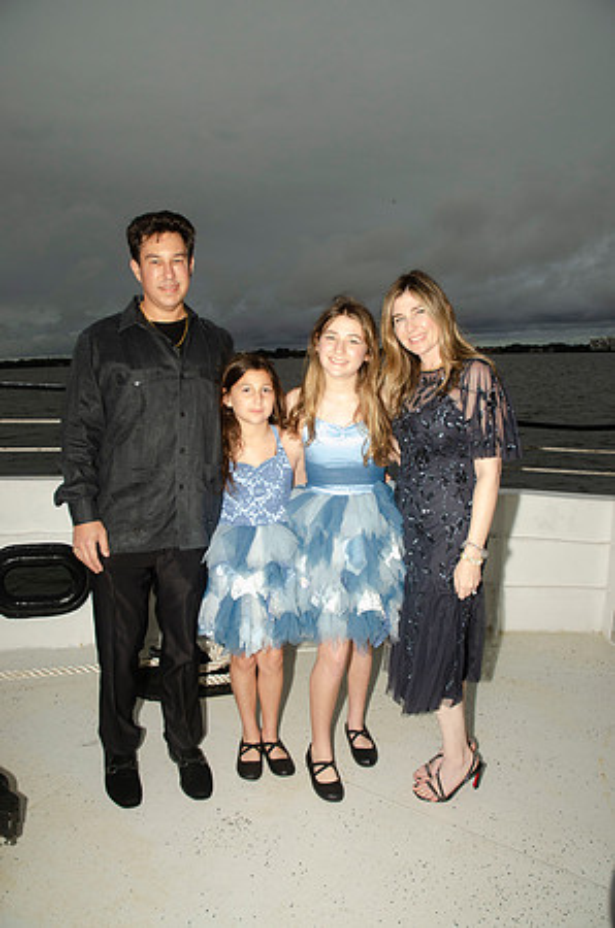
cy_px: 464
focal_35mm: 27
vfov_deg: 67.5
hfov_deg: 47.7
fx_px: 695
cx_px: 308
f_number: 6.3
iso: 400
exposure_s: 1/250
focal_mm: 18
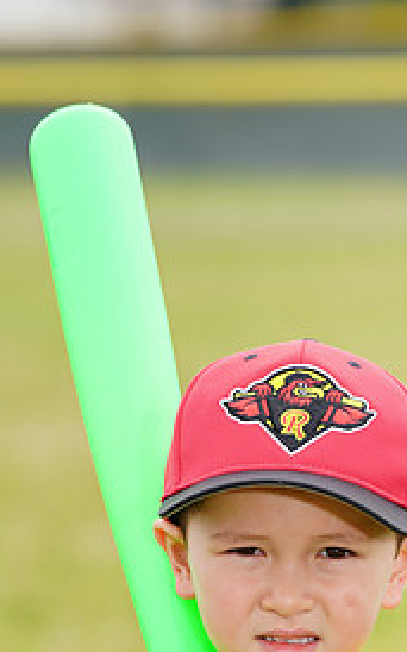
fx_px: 8670
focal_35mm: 488
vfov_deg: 4.3
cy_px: 688
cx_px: 196
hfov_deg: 2.7
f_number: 7.1
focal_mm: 226
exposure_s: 1/250
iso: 100
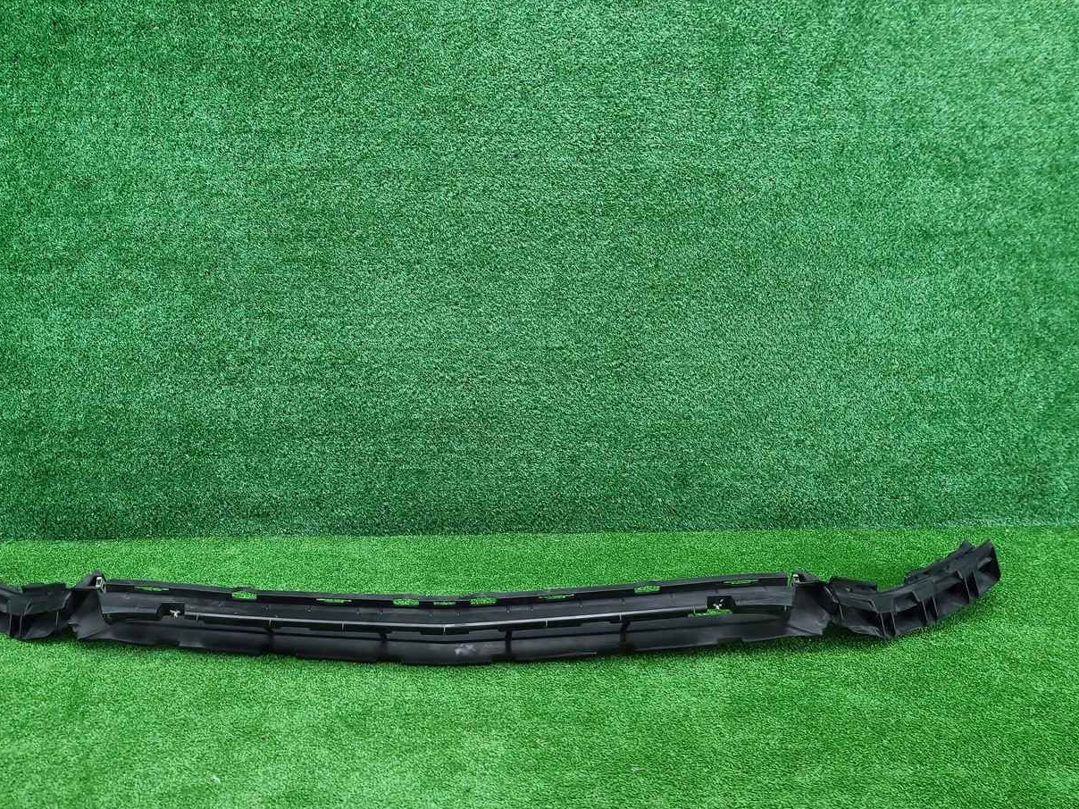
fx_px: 966
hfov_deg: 58.0
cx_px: 447
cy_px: 473
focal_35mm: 31
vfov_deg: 45.3
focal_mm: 5.4
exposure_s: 1/50
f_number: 1.8
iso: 216
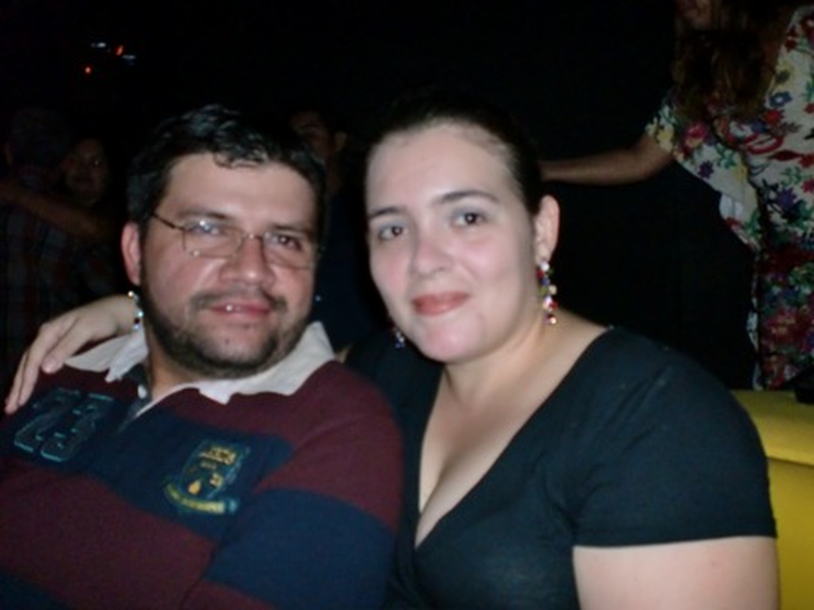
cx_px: 407
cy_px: 305
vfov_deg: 40.7
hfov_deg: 52.6
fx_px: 823
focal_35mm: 35
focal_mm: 6.3
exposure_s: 1/40
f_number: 3.1
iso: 400
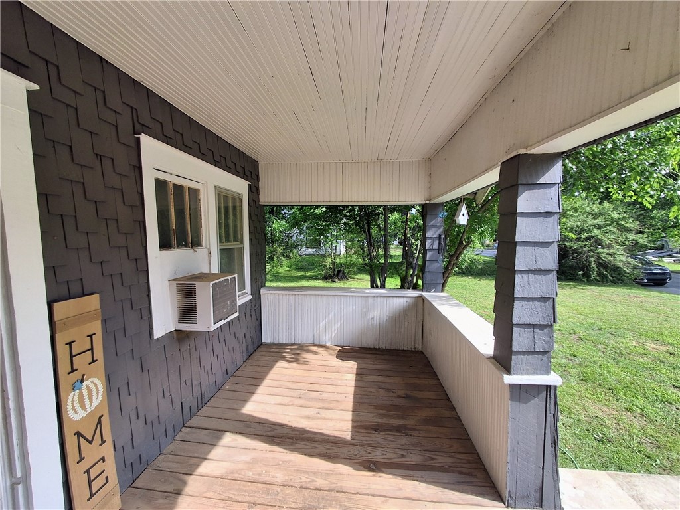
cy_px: 255
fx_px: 314
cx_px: 340
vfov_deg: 78.1
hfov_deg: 94.5
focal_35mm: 16
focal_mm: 1.64
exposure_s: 1/292
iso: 40
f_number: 2.2
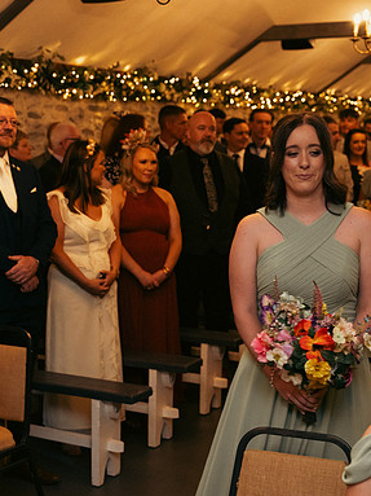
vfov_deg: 29.0
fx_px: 958
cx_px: 96
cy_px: 248
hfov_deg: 21.7
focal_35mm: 67
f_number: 3.5
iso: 2500
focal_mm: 46
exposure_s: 1/160
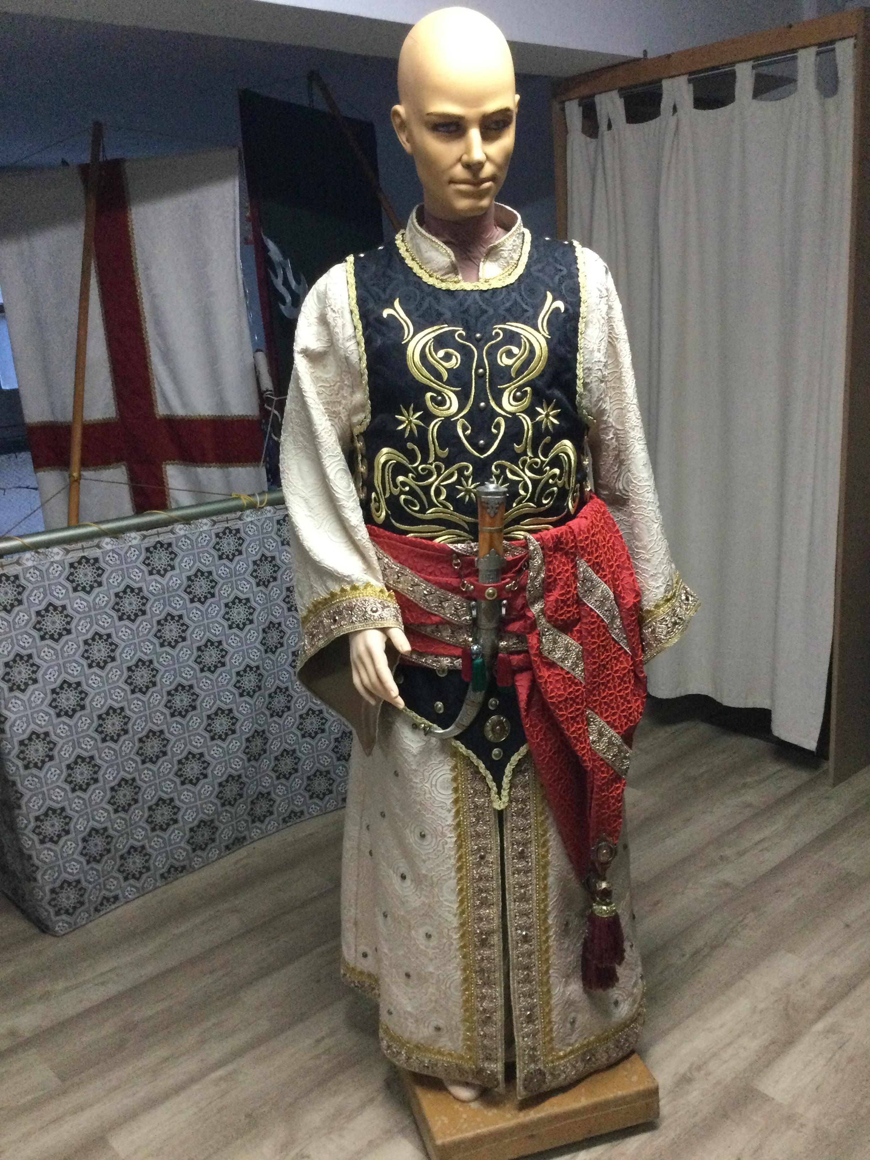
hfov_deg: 45.4
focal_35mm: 31
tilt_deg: -15.0
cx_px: 435
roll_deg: +5.5
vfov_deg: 58.4
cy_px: 580
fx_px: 1039
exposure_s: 1/33
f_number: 2.4
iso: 250
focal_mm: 3.3
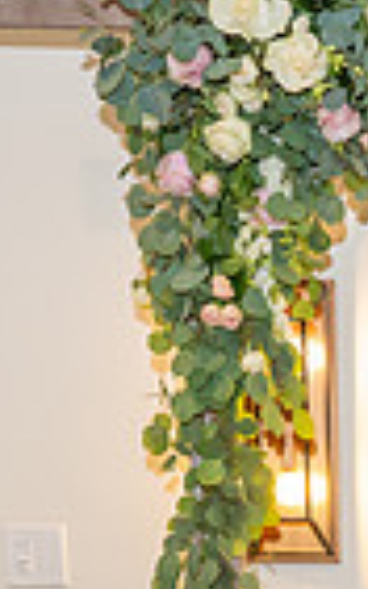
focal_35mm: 117
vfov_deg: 16.3
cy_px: 877
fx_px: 1879
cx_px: 642
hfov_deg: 10.6
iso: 800
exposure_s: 1/125
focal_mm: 24
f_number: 3.5
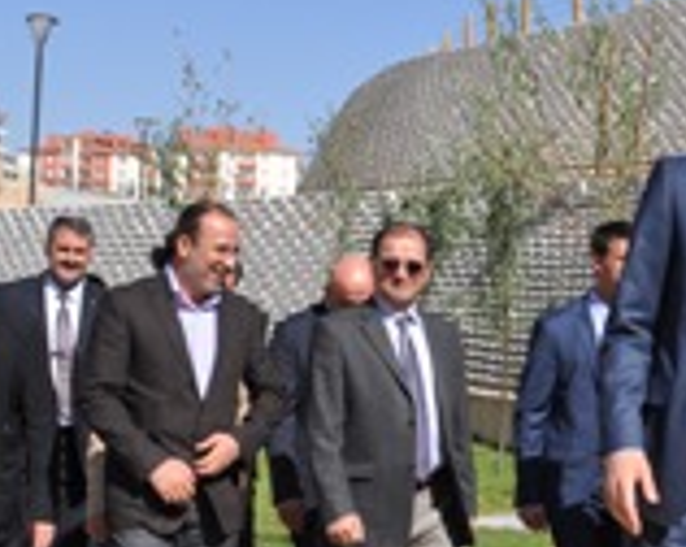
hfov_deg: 21.2
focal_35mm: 88
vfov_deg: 17.4
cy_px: 313
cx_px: 651
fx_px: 1784
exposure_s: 1/400
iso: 200
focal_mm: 22
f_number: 10
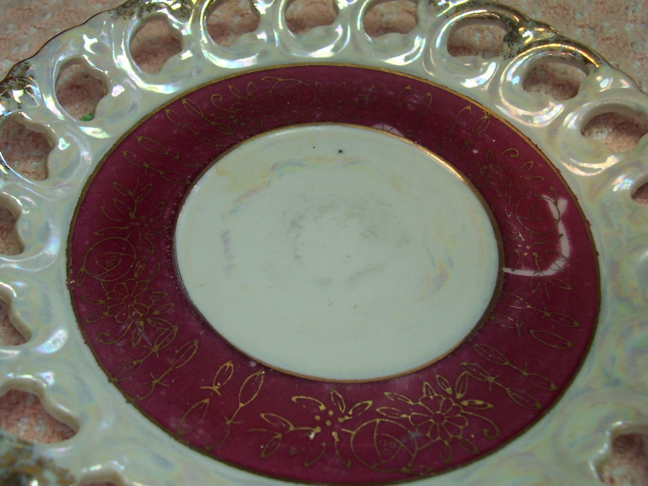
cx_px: 324
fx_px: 693
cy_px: 243
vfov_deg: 38.7
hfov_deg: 50.1
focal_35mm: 37
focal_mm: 5.6
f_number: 2.8
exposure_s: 1/180
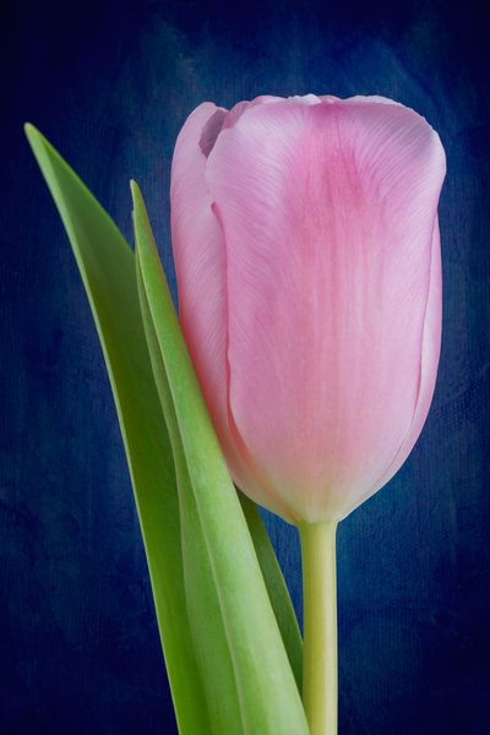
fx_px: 2144
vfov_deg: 19.5
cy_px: 368
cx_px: 245
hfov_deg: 13.0
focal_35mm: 105
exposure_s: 1/200
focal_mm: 105
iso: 100
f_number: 16
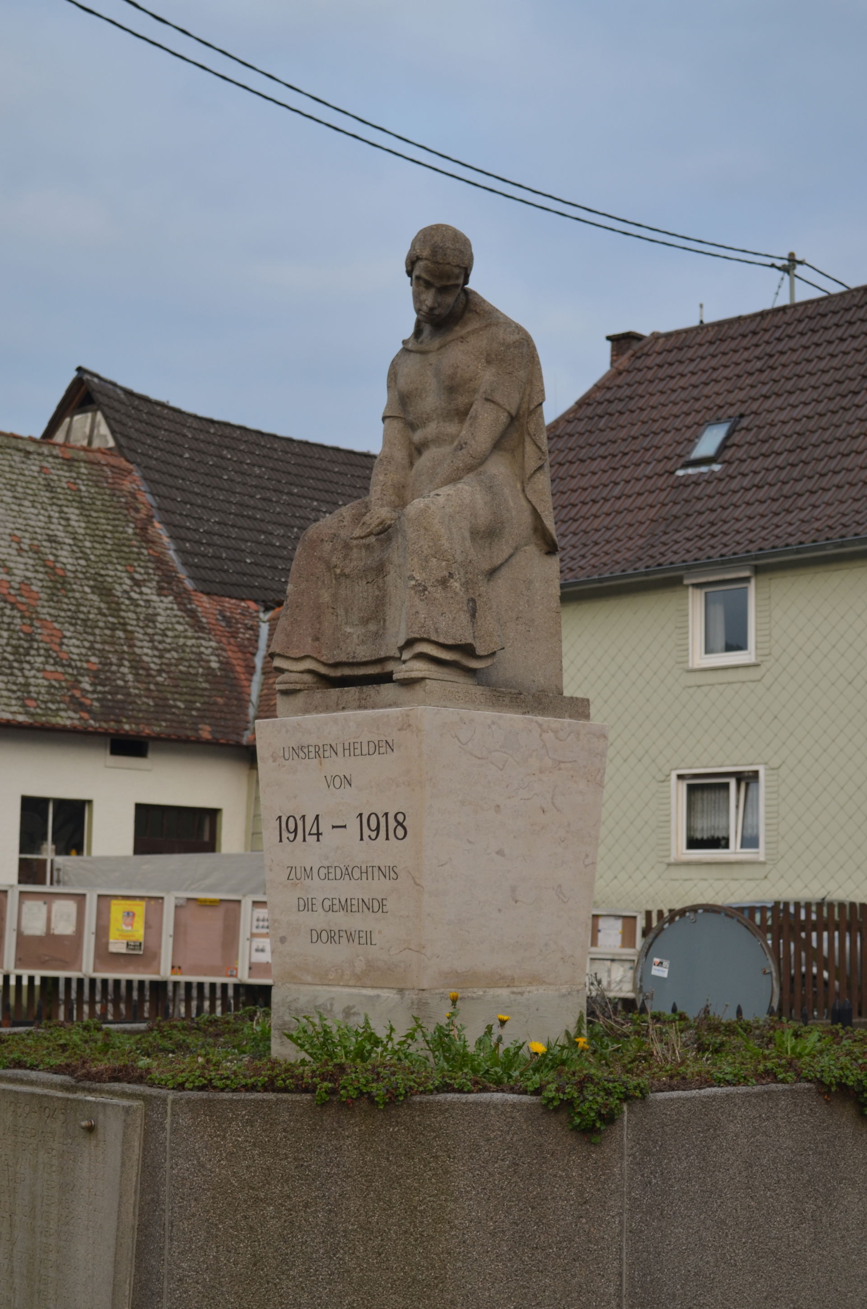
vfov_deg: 33.5
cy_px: 654
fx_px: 2177
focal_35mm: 60
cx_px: 434
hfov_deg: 22.5
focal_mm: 40
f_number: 5.6
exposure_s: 1/125
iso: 250
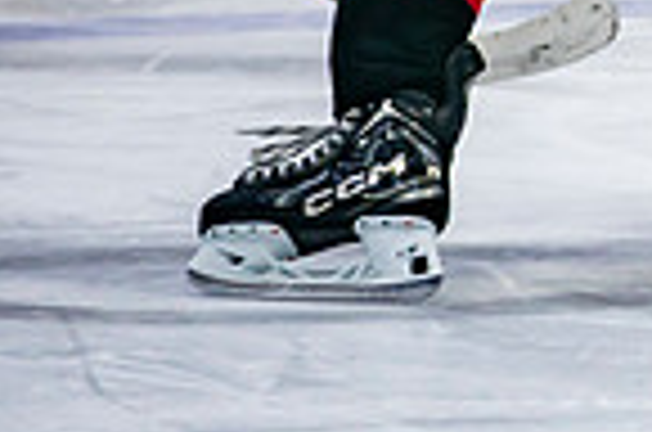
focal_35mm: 1022
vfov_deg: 1.3
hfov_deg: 2.0
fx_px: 18469
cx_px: 1896
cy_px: -258
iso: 640
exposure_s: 1/640
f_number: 2.8
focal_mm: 170
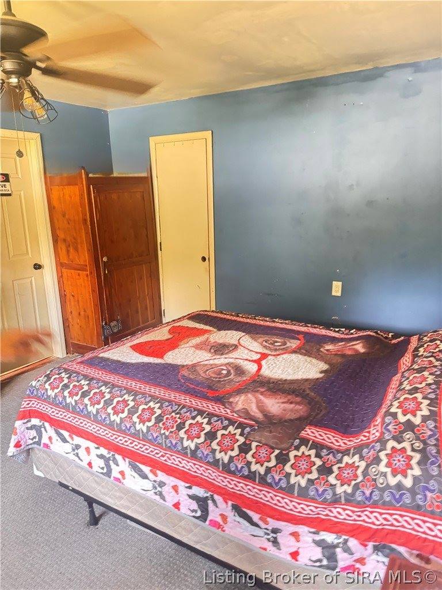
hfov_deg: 56.8
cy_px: 295
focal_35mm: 24
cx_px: 221
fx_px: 409
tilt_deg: -14.6
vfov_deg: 71.6
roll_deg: +1.1
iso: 1250
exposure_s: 1/30
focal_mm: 6.76
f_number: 1.78
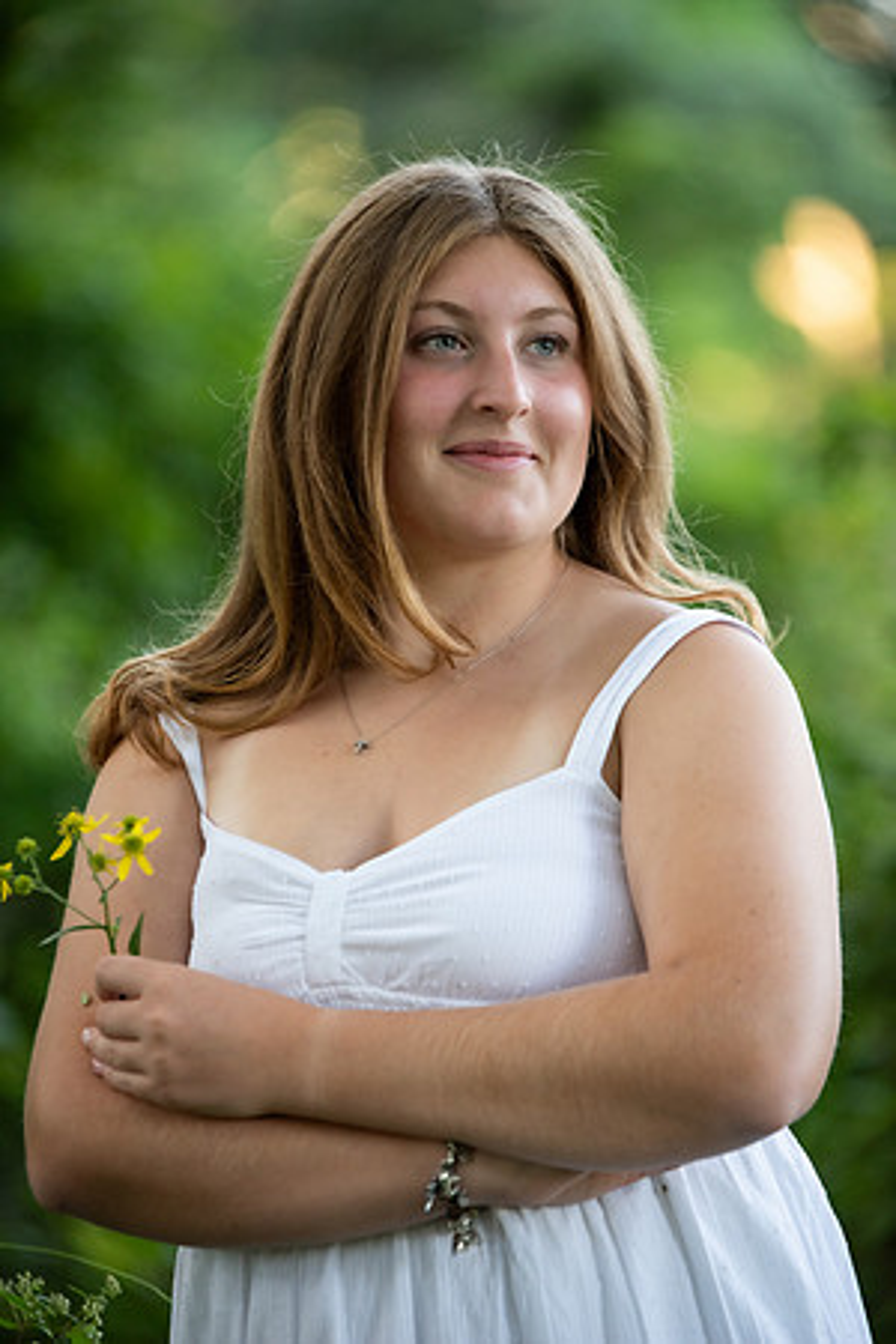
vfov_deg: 10.3
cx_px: 448
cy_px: 672
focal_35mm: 200
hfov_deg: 6.9
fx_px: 7466
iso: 1000
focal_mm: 200
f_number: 3.2
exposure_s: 1/200
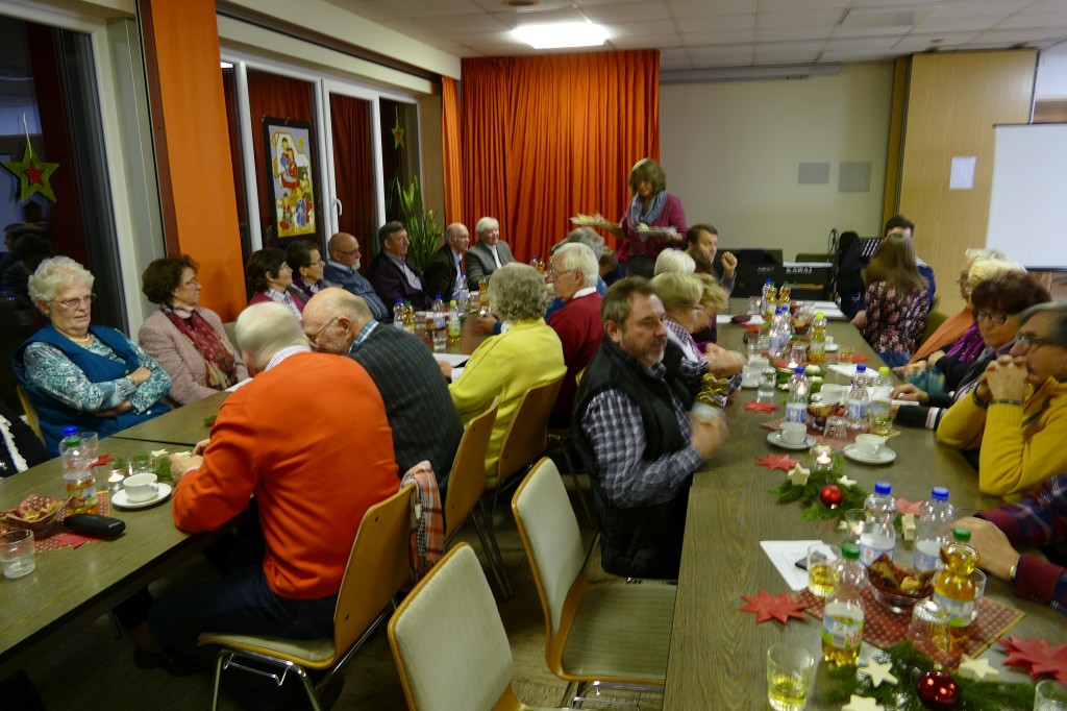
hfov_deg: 71.5
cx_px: 534
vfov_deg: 51.3
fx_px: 741
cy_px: 356
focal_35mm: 25
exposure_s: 1/6
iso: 125
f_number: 2.8
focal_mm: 9.12
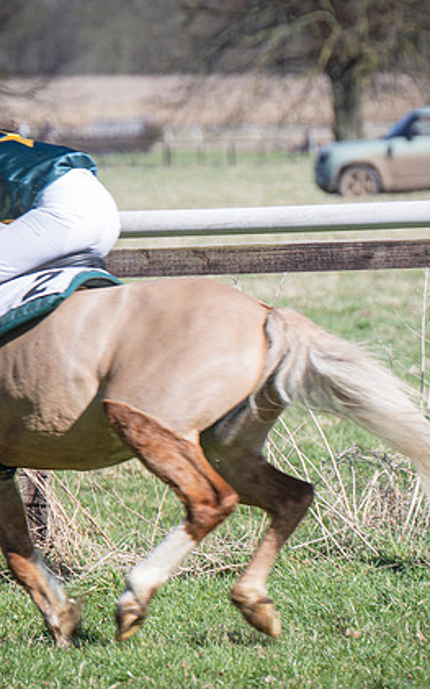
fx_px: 8853
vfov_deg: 4.5
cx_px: 415
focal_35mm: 472
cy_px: 331
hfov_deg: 2.8
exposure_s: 1/1000
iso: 125
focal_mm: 155
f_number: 4
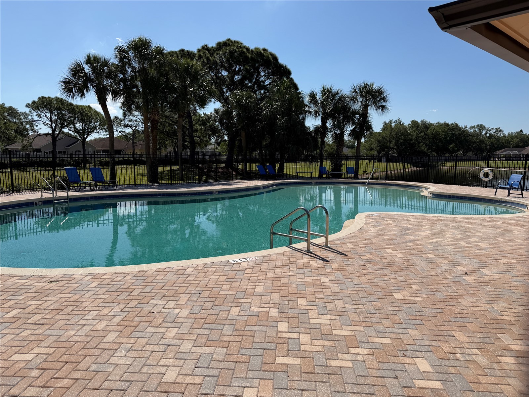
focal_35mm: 24
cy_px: 198
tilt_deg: -7.0
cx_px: 264
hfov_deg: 71.6
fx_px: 367
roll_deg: +0.2
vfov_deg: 56.8
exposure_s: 1/8130
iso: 80
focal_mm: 6.76
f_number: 1.78
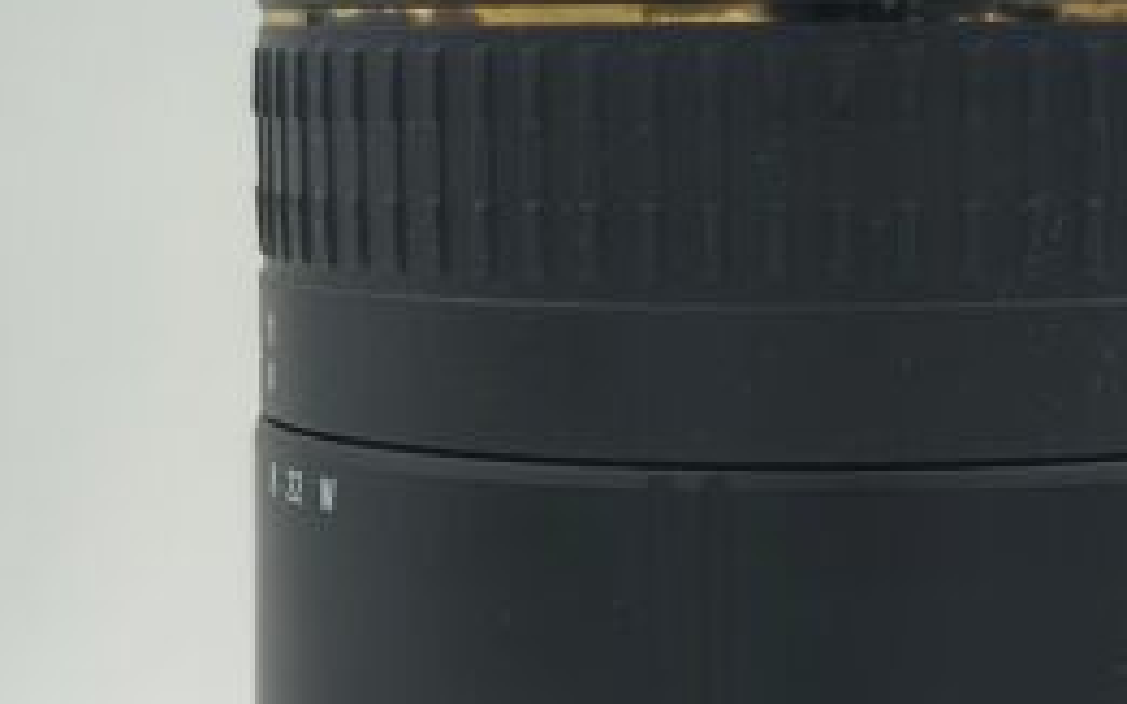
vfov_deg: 25.4
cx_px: 890
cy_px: 153
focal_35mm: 50
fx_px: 1535
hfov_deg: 38.9
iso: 100
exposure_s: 1/390
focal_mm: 5.56
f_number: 1.8
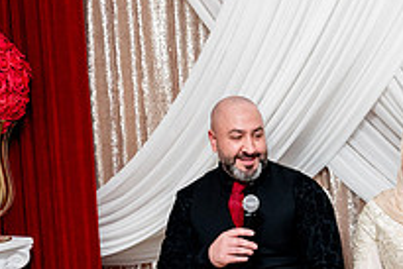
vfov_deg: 19.8
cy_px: 227
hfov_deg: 29.2
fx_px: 762
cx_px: 301
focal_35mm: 68
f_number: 2.8
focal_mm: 24
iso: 1600
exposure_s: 1/160
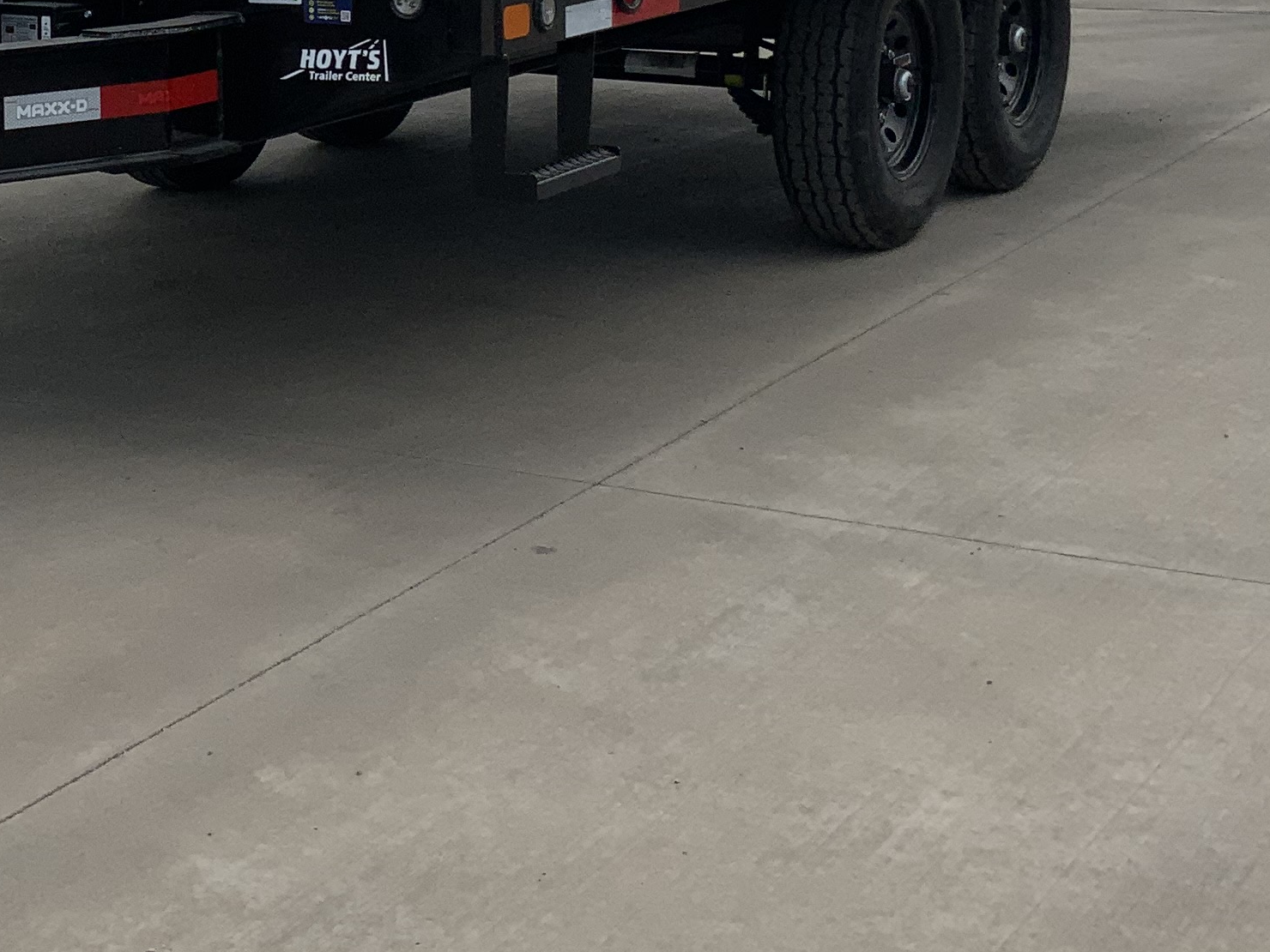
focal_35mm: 79
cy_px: -91
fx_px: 2898
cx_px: 141
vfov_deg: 18.0
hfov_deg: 24.1
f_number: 1.8
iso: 20
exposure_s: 1/2058
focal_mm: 3
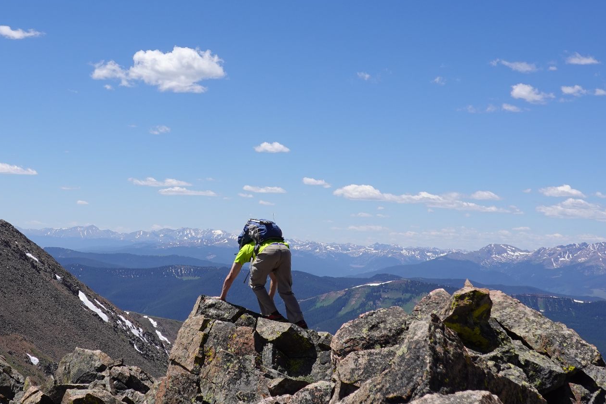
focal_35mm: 70
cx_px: 227
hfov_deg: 28.7
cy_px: 170
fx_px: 1178
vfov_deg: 19.4
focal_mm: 15.9
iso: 100
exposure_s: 1/500
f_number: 5.6
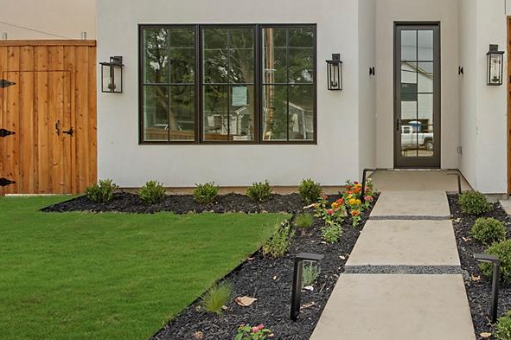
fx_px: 369
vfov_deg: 48.8
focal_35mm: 26
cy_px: 118
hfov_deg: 62.6
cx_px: 420
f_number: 11
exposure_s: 1/80
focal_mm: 10
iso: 100
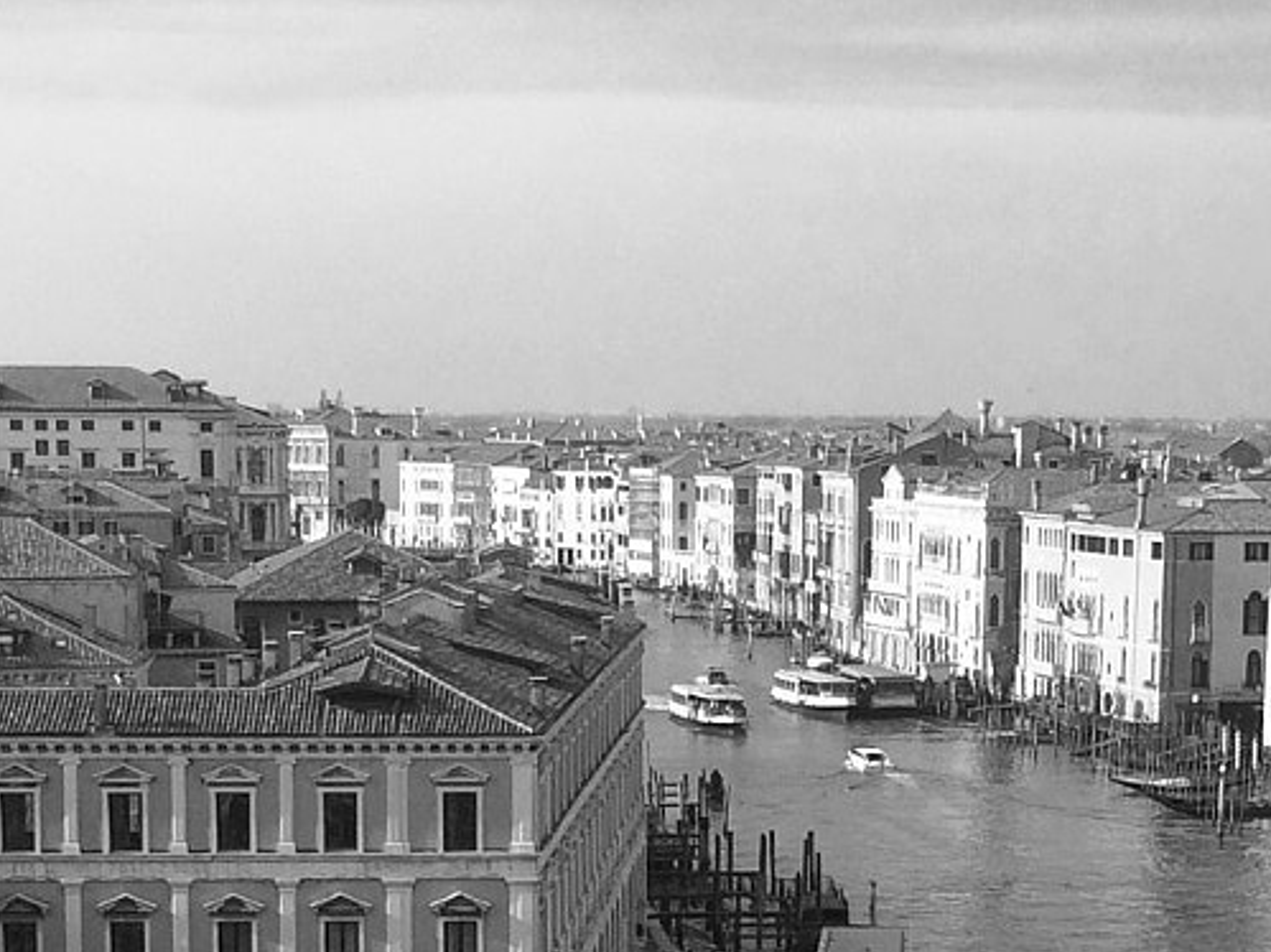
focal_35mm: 93
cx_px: 863
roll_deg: -0.4
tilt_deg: -9.5
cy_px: 932
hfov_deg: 21.0
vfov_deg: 15.6
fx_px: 3414
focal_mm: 4.15
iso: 32
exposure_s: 1/2740
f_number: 2.2
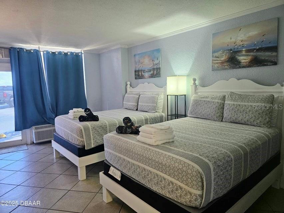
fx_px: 189
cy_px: 106
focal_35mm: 23
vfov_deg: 58.9
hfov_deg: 73.9
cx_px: 142
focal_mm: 6.3
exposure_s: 1/120
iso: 500
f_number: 1.7
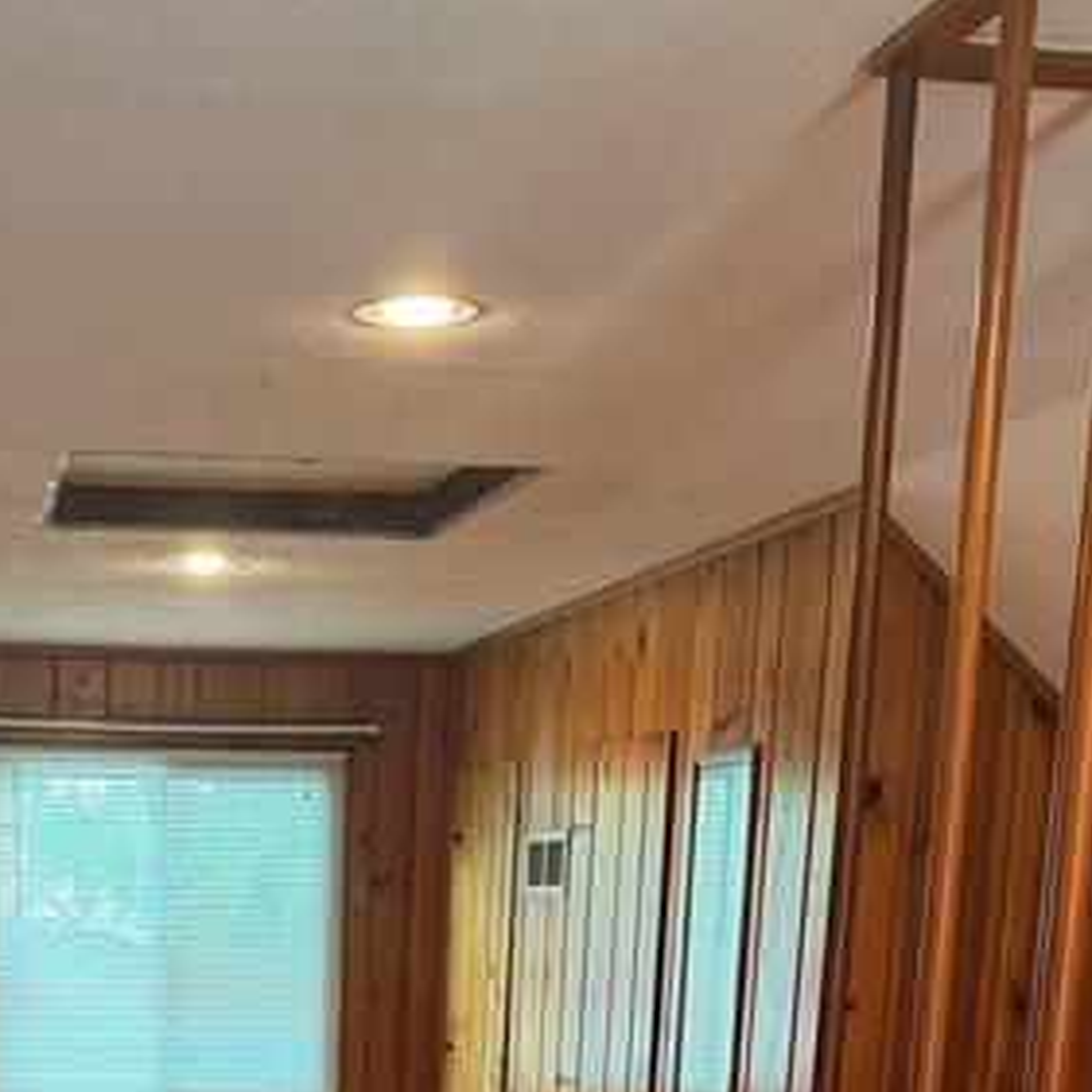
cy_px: 1352
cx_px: 167
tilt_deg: -12.6
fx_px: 2070
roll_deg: -0.4
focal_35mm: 58
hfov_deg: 28.7
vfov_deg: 26.0
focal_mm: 6.76
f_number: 1.78
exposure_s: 1/60
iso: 320
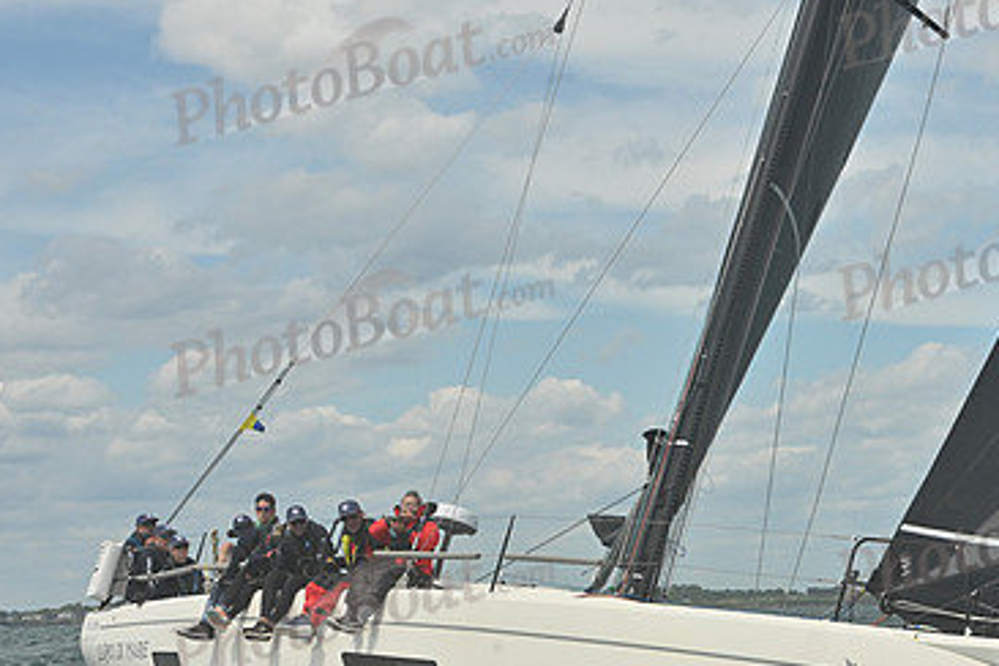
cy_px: 430
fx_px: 3080
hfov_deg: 18.3
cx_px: 699
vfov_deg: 12.3
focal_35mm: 111
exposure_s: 1/1250
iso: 320
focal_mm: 70
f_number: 10
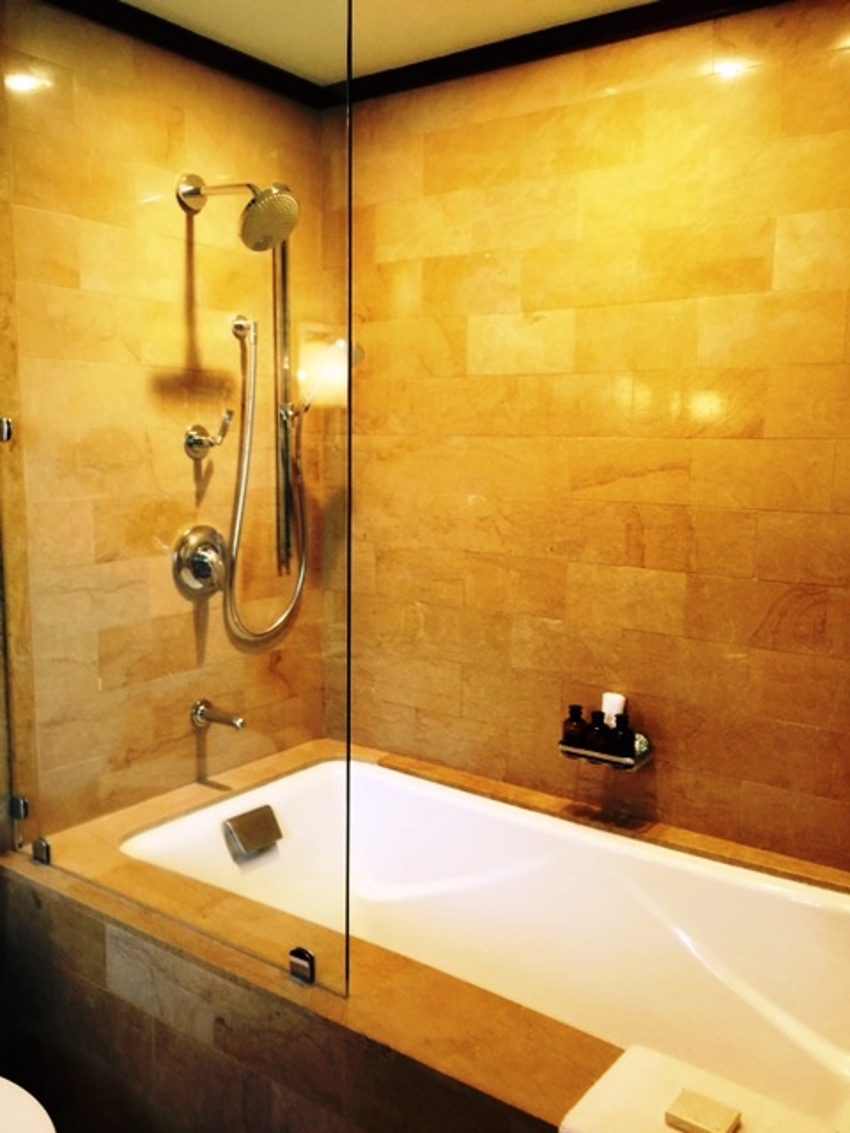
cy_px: 566
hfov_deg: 48.2
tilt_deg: -6.5
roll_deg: -1.0
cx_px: 425
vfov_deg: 61.7
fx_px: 949
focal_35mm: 29
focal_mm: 4.15
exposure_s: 1/15
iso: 64
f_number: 2.2
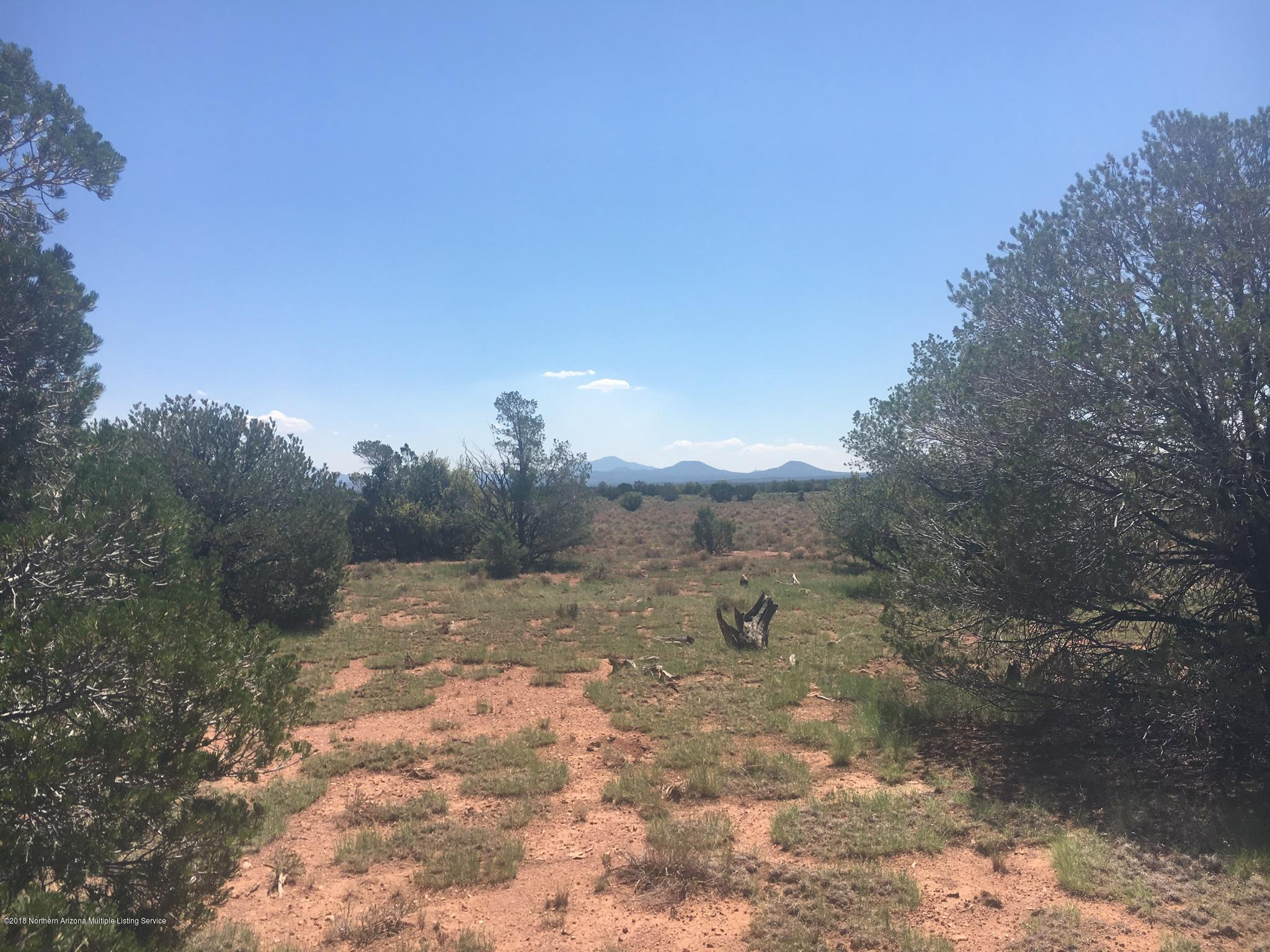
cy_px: 476
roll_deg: +2.3
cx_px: 635
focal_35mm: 29
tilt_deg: +0.6
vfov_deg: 48.2
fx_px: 1064
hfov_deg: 61.7
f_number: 2.2
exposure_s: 1/1748
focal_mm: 4.15
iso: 25
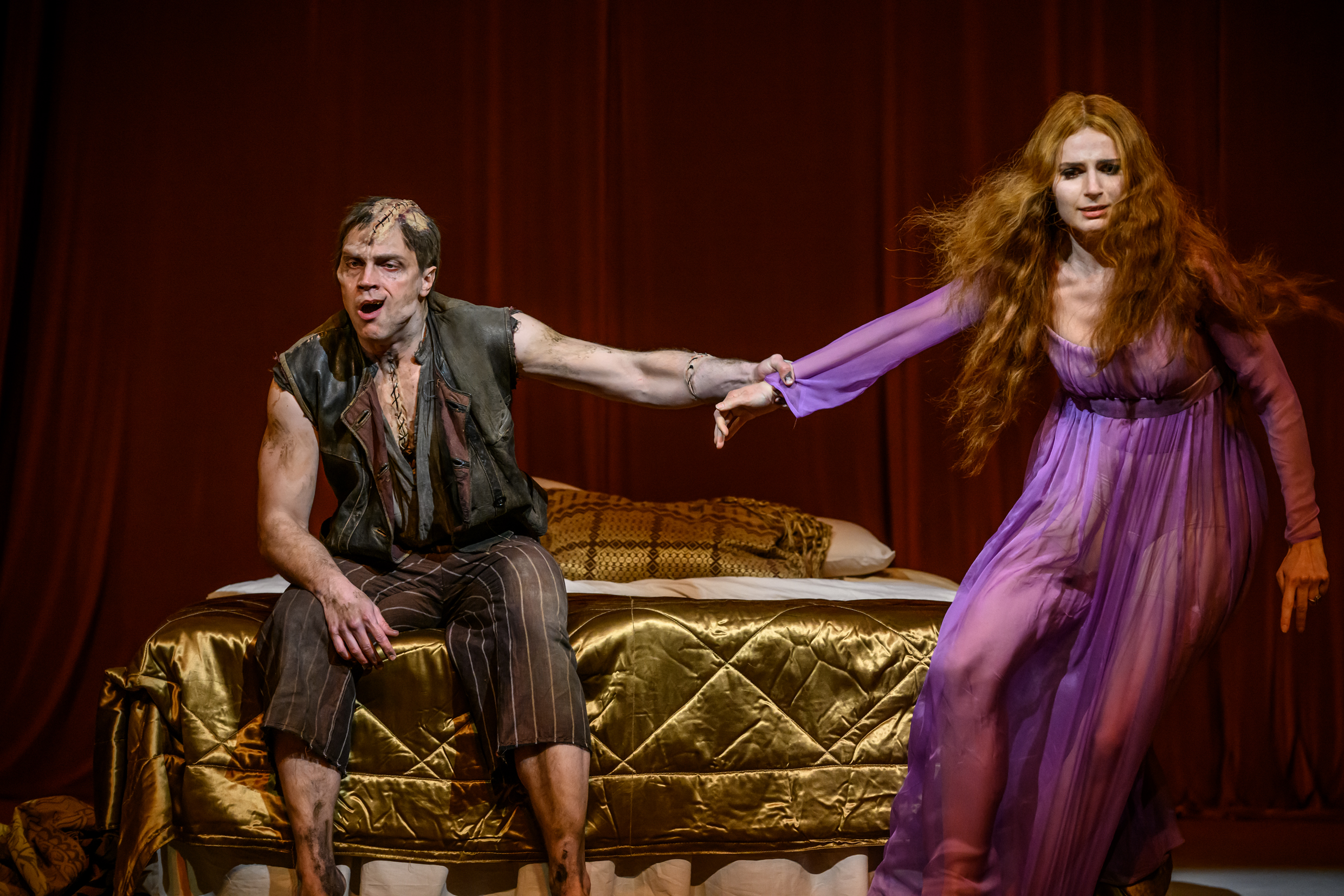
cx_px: 672
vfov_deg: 16.5
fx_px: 3098
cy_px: 448
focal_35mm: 83
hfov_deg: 24.5
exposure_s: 1/500
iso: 2500
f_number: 4
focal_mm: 83
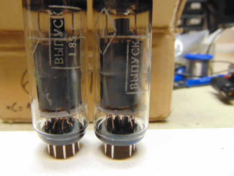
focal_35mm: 28
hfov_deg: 63.3
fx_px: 189
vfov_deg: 49.7
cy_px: 79
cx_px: 108
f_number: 3
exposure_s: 1/30
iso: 320
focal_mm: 4.5
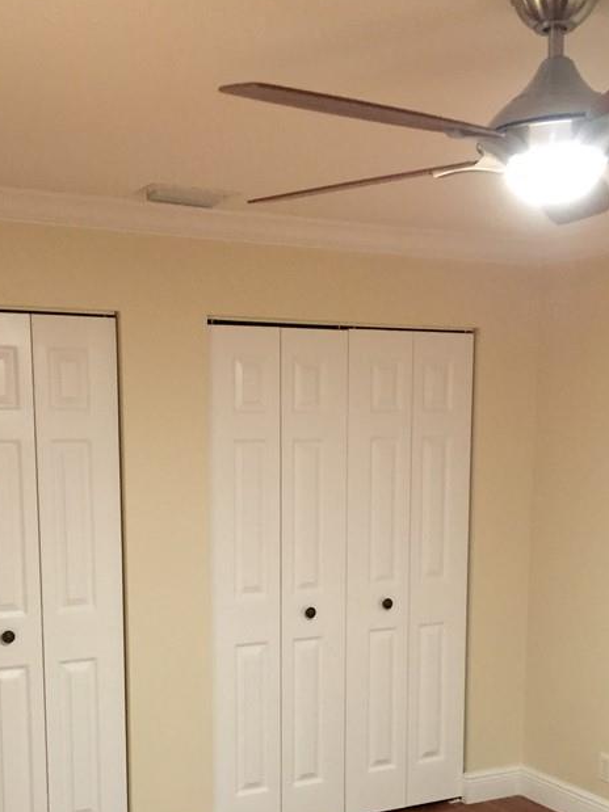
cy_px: 615
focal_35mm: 48
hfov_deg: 30.3
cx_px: 297
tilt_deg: -10.4
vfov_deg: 38.6
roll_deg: +0.7
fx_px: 1126
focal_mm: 4.15
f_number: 2.2
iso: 125
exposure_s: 1/10
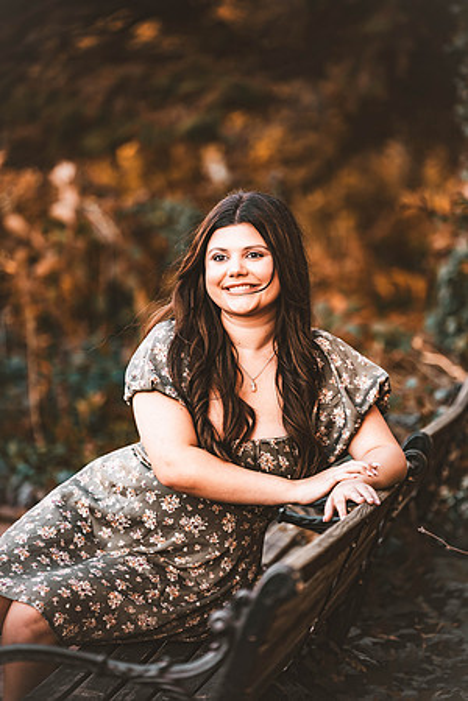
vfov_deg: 13.2
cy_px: 350
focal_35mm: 155
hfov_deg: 8.9
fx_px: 3022
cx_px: 234
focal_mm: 155
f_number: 2.8
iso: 400
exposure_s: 1/320
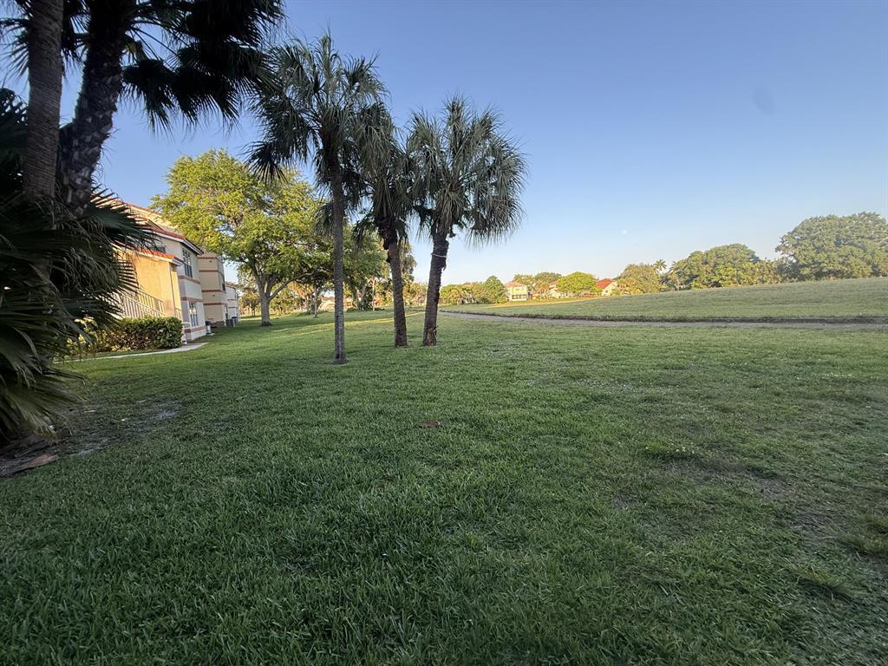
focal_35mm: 14
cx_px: 444
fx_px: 359
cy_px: 333
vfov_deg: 85.7
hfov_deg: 102.1
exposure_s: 1/289
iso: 50
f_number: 2.2
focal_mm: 2.22
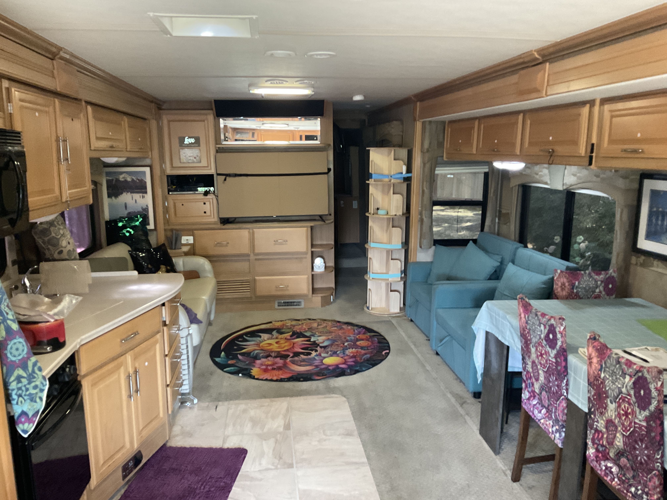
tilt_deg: -9.1
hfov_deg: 61.7
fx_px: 559
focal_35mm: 29
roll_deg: +0.4
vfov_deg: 48.2
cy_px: 250
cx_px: 334
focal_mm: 3
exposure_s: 1/59
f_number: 1.8
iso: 320
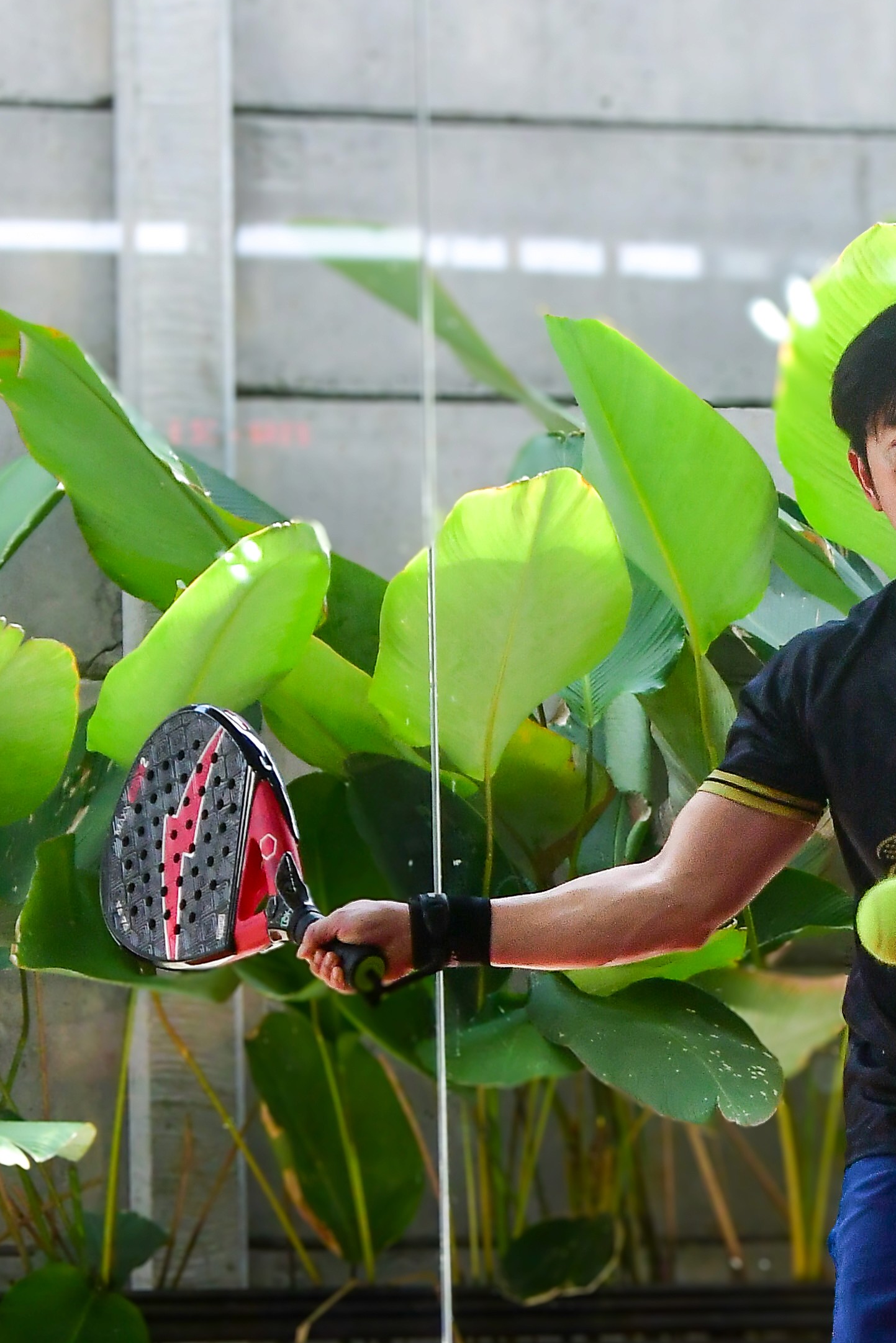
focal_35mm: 211
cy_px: 1136
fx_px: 7875
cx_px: 1073
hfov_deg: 6.5
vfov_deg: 9.7
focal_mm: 55
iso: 1100
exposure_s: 1/1000
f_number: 4.5
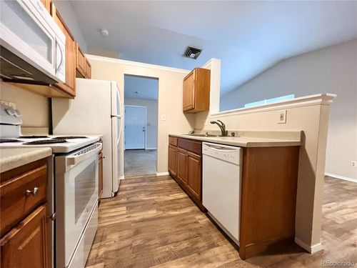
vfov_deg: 89.9
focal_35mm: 13
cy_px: 134
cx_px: 178
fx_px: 134
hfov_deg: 106.2
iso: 640
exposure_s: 1/60
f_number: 1.8
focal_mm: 1.57
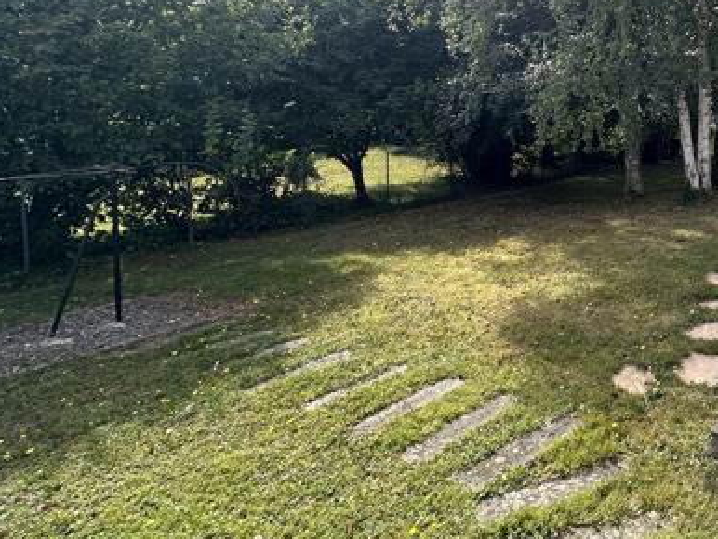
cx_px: 703
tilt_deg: -1.0
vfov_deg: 46.1
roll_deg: -1.8
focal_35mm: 29
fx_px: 602
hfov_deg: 50.9
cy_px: 117
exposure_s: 1/252
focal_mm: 2.22
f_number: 2.2
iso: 40
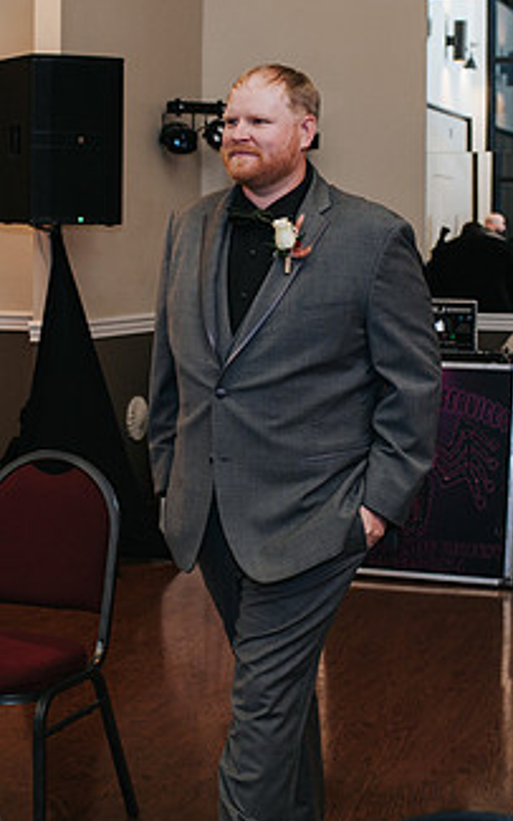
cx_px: 166
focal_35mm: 74
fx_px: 1656
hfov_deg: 17.6
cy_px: 339
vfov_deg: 27.8
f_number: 3.2
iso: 800
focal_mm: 35
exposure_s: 1/200
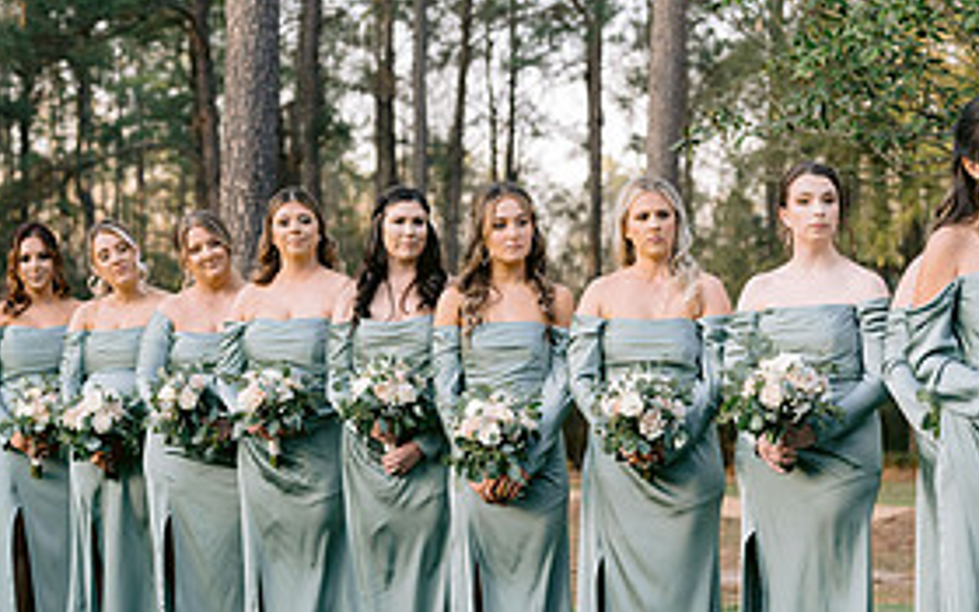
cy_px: 371
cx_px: 503
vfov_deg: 15.9
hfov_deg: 25.2
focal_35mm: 82
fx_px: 2188
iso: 400
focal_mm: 50
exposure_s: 1/500
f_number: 2.8
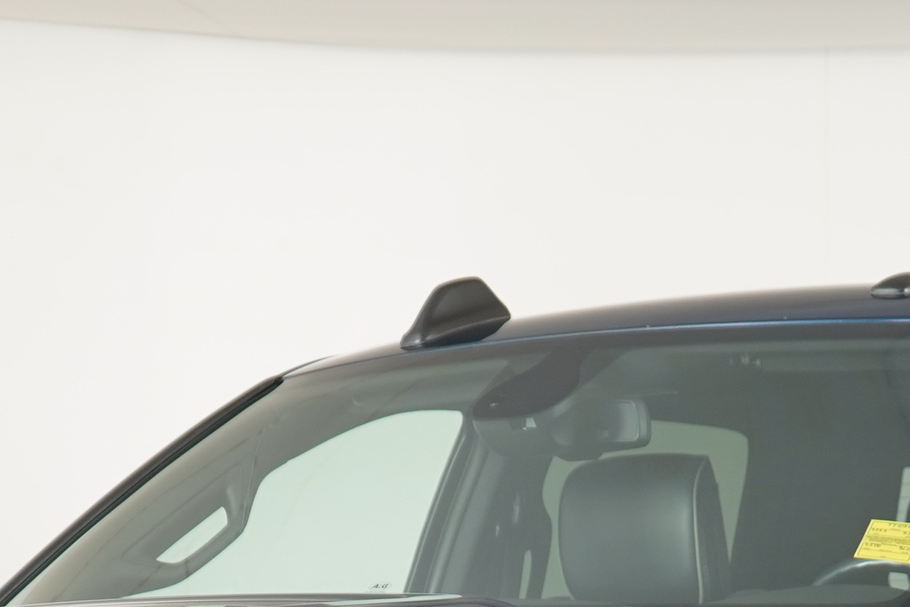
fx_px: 4247
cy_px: 1010
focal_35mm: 168
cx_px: 673
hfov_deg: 12.2
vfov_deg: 8.0
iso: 320
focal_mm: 44
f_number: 4.5
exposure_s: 1/60
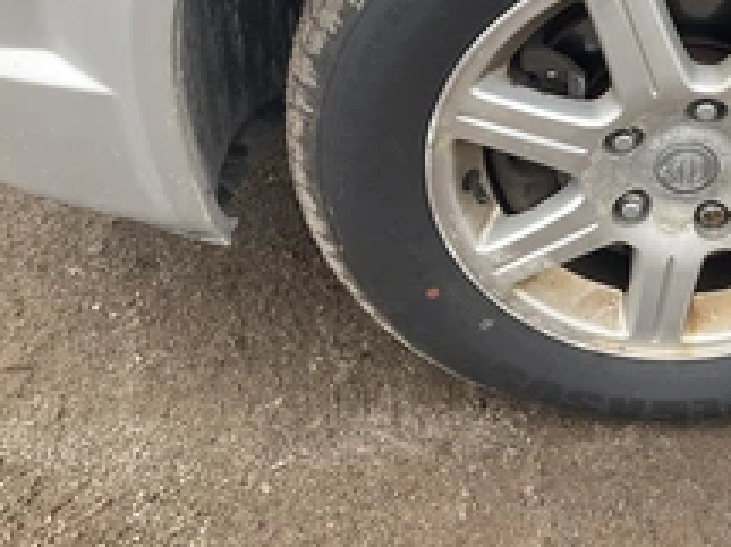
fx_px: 1140
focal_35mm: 54
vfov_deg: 26.5
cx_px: 639
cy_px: 105
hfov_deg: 33.9
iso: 25
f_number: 1.8
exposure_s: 1/403
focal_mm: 3
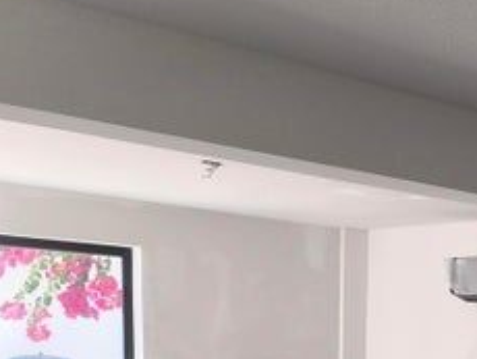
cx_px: 591
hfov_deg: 26.4
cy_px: 434
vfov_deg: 21.3
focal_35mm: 64
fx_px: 883
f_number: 1.65
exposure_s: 1/108
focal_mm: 6.14
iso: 50
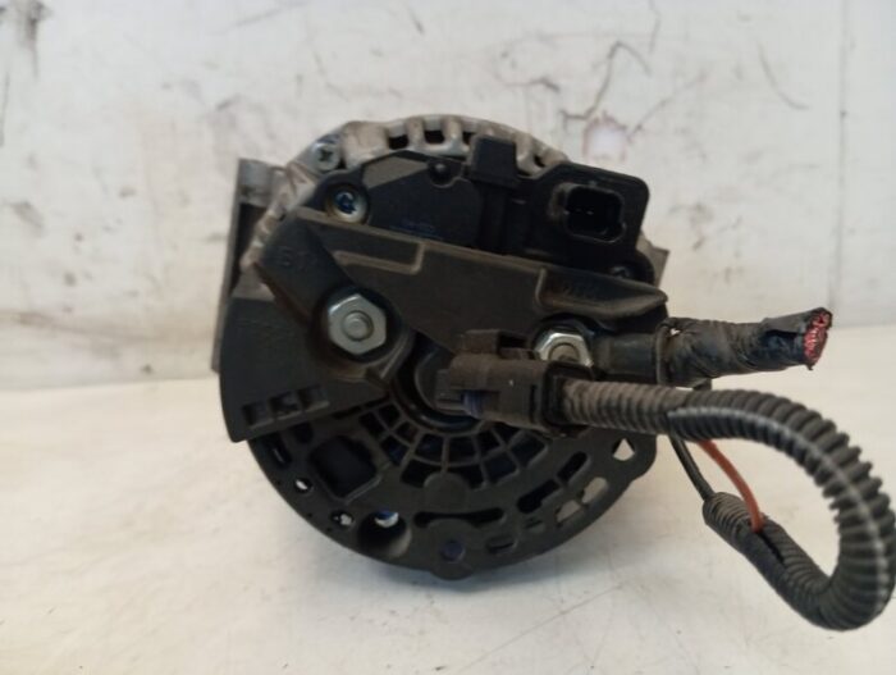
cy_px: 338
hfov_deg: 63.4
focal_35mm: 28
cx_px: 448
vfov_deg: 49.9
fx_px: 726
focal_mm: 4.22
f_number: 1.8
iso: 883
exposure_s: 1/33.3
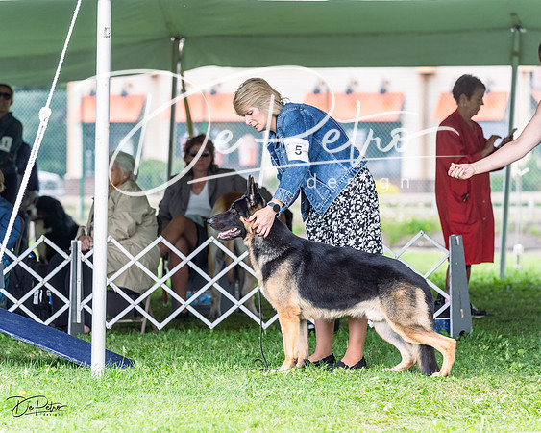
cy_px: 216
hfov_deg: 10.3
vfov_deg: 8.2
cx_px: 270
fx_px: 3010
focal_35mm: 188
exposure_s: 1/640
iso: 400
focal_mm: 167
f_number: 4.5
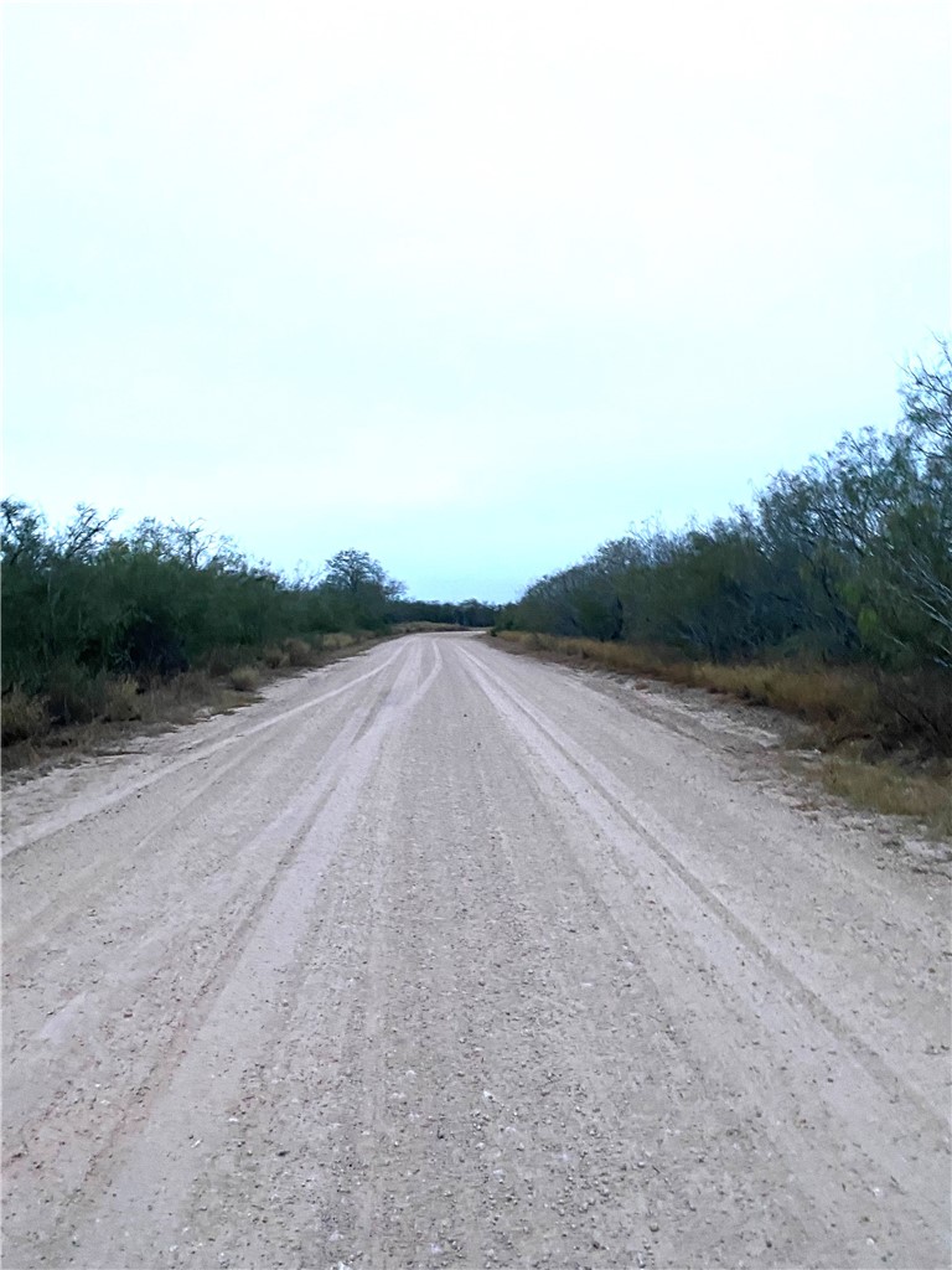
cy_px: 635
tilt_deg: -1.1
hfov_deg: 53.1
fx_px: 953
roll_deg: -2.7
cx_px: 476
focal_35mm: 26
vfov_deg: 67.3
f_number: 1.8
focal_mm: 4.25
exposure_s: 1/41
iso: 500
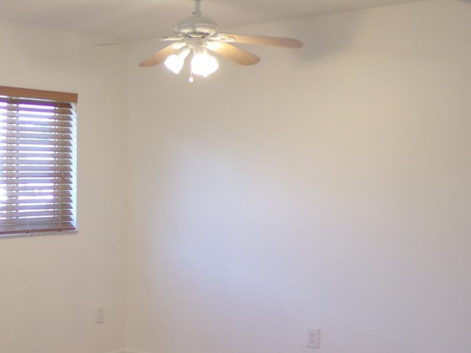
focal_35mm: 66
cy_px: 216
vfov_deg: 22.2
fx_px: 898
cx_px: -13
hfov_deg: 27.5
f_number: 3.1
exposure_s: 1/34
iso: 194
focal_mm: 5
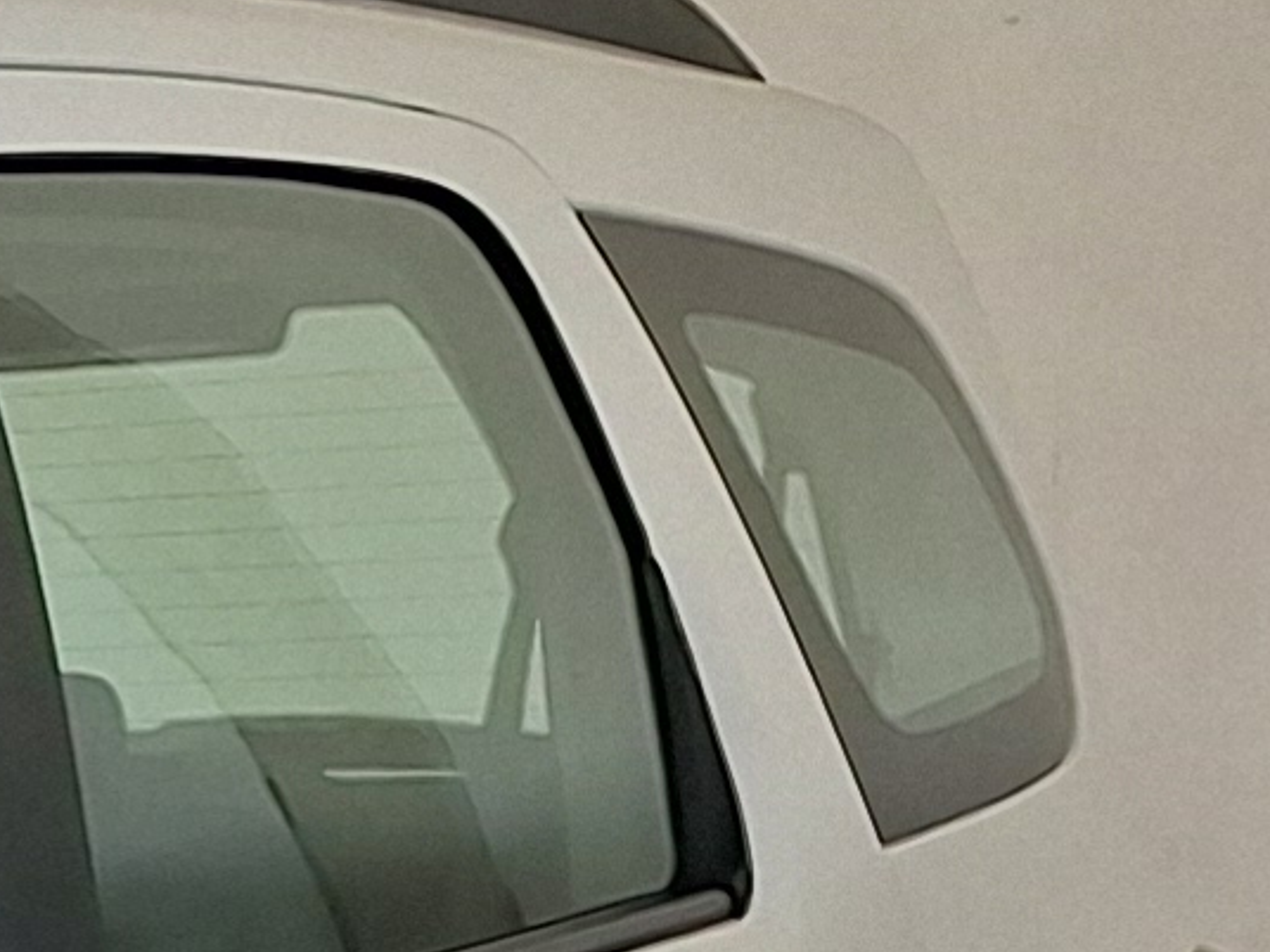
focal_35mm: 175
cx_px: -2858
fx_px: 6420
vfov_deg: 7.8
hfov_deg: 8.7
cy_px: 2344
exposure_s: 1/133
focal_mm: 5.54
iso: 40
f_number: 1.8
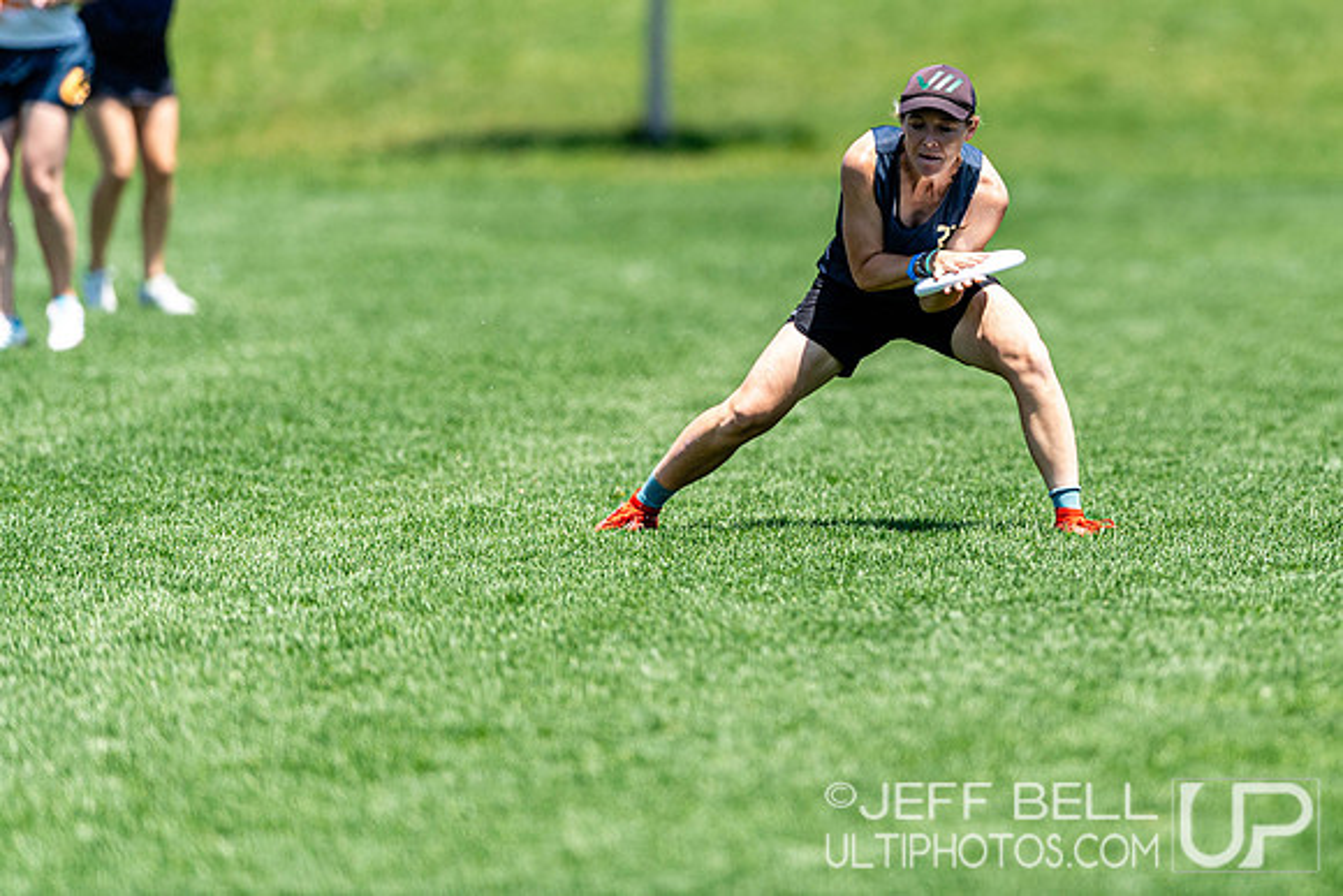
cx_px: 1061
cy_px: 188
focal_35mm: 632
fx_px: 23590
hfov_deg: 3.3
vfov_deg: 2.2
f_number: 2.8
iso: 200
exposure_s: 1/2500
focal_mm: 400
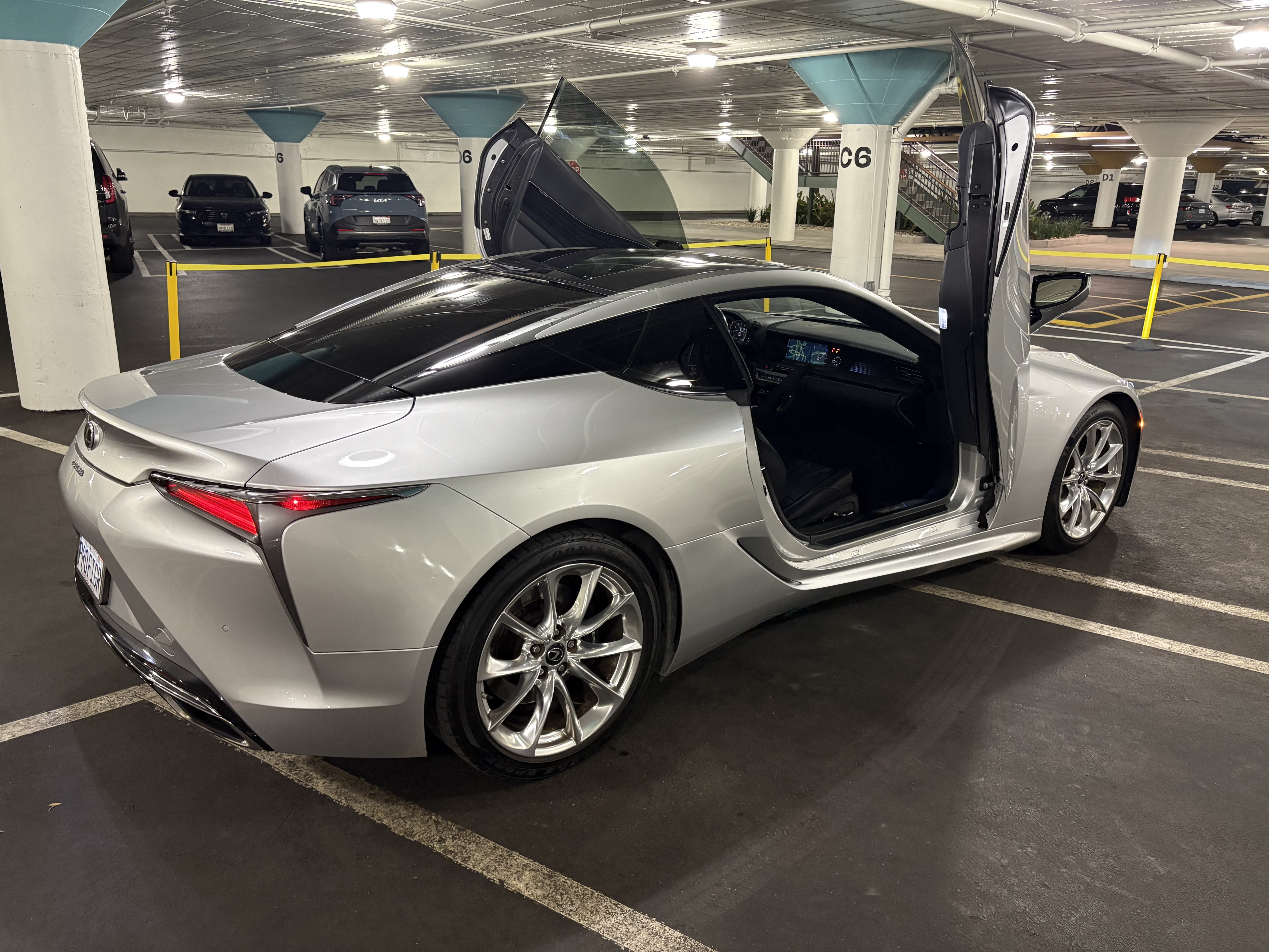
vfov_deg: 53.1
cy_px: 476
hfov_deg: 67.3
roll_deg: -0.9
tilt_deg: -16.7
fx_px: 953
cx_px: 634
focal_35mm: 26
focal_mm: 5.96
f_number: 1.6
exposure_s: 1/60
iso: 320
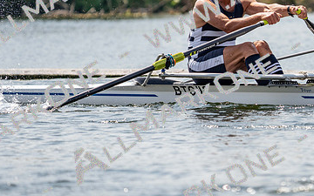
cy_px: 51
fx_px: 4116
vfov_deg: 2.7
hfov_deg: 4.4
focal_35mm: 481
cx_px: 251
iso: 200
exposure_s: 1/1600
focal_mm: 293
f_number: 5.6
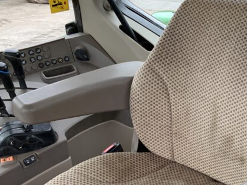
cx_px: 194
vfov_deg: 20.3
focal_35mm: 71
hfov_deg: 26.9
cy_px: 171
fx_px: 507
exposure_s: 1/178
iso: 16
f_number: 1.8
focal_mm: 3
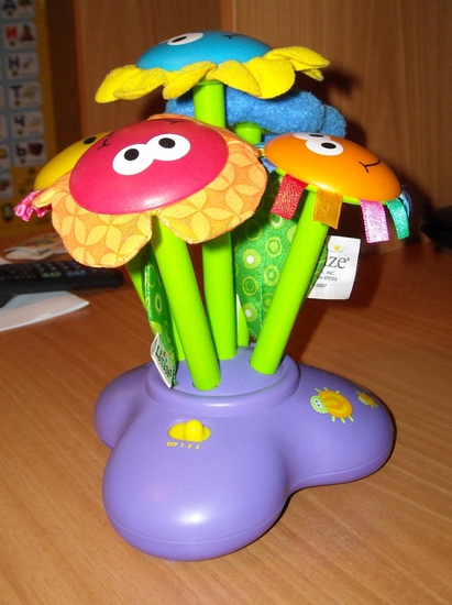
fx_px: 611
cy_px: 302
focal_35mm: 35
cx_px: 226
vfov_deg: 52.7
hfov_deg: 40.6
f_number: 2.8
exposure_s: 1/60
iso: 200
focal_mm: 5.7
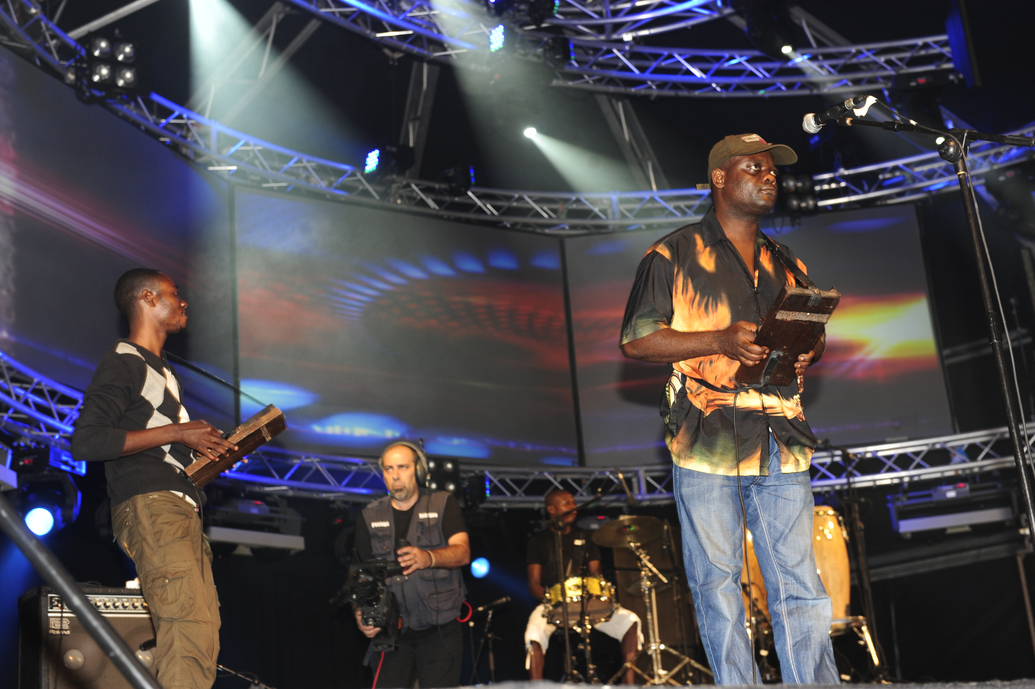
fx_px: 1666
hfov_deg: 34.5
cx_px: 518
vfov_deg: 23.4
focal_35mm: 58
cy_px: 344
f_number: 4.5
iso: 640
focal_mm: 58
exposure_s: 1/40
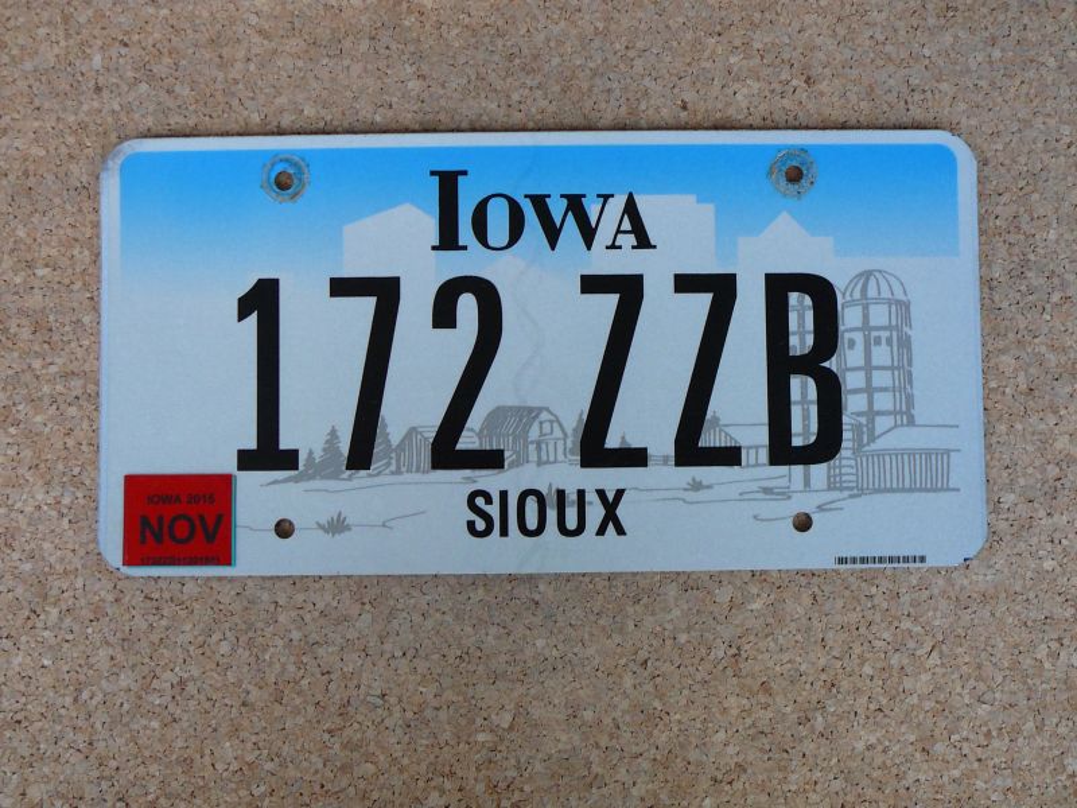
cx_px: 538
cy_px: 404
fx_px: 1276
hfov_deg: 45.8
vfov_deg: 35.1
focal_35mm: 41
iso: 100
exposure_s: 1/30
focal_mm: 6.1
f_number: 3.1
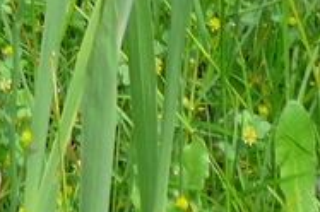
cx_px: -116
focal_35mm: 308
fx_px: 2733
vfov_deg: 4.3
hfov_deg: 6.6
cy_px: -344
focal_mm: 8.8
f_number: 3.8
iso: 100
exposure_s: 1/250
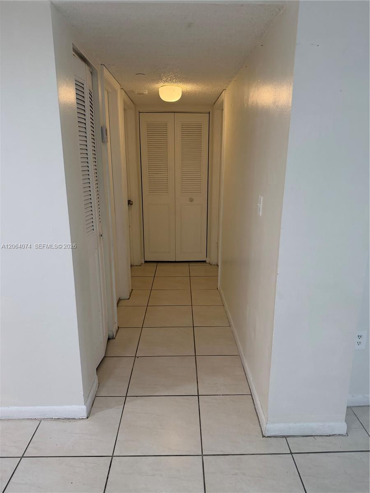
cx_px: 185
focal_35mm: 24
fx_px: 342
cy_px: 246
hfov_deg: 56.8
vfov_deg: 71.6
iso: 200
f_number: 1.78
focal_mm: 6.76
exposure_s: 1/194
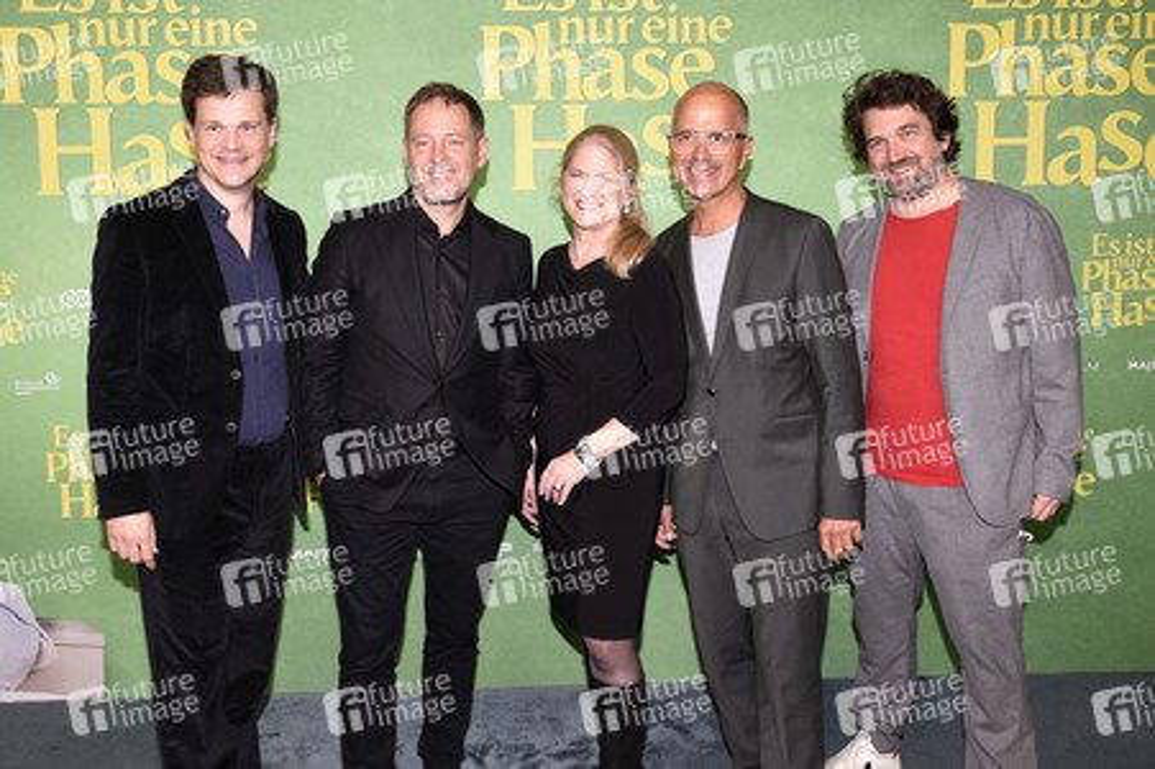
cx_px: 578
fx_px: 962
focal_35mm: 30
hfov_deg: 62.0
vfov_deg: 43.5
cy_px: 384
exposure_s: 1/125
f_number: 6.3
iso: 500
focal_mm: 30
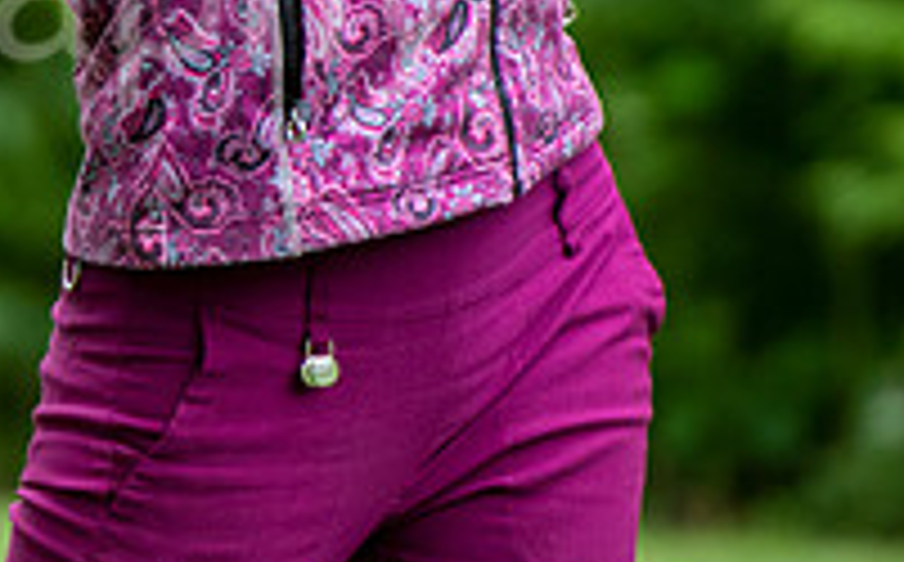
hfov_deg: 2.1
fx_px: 24111
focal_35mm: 980
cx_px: -304
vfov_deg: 1.3
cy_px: -261
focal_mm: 200
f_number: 2.8
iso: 800
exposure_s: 1/800
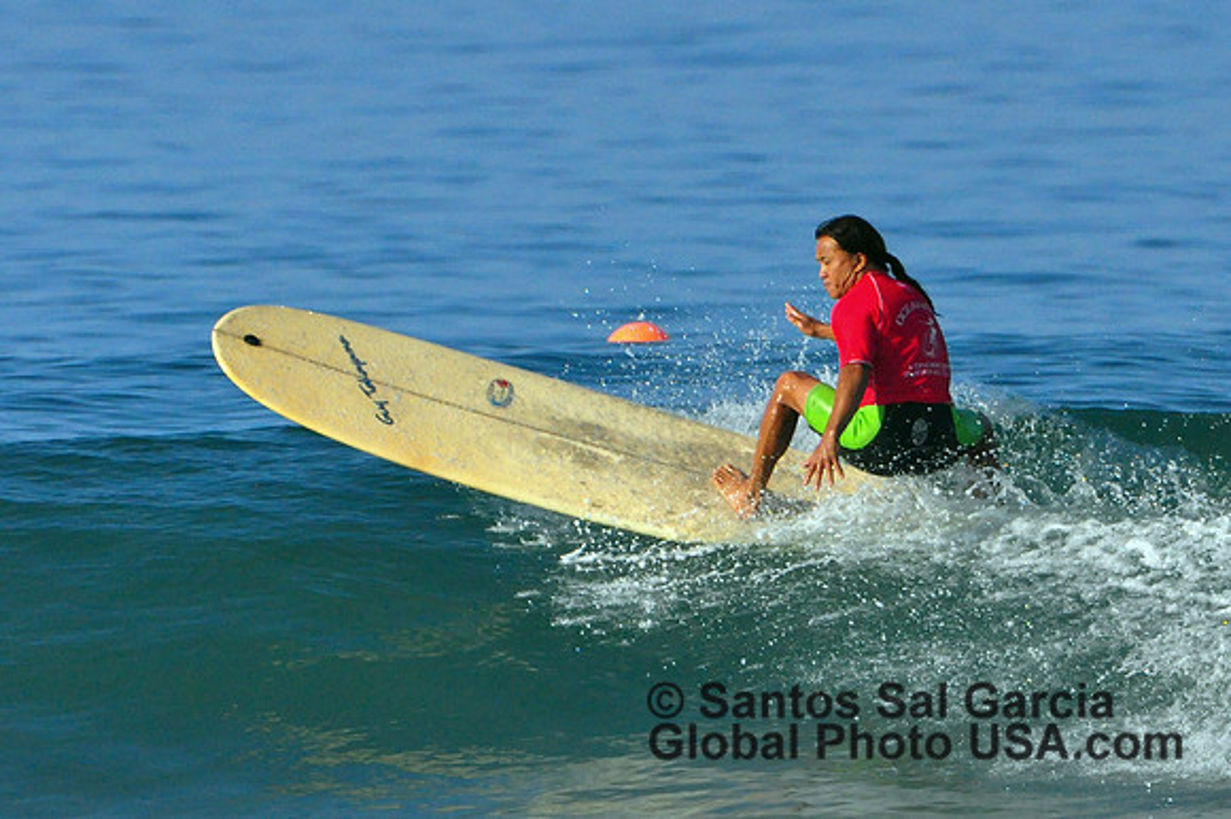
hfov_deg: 2.5
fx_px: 28193
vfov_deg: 1.7
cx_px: 616
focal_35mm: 825
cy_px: 410
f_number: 10
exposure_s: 1/2500
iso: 1250
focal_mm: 550
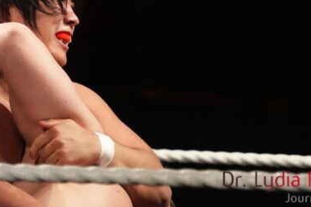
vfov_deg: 2.1
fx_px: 5546
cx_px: 168
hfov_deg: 3.2
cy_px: 39
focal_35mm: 642
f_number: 6.3
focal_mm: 209
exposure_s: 1/160
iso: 6400
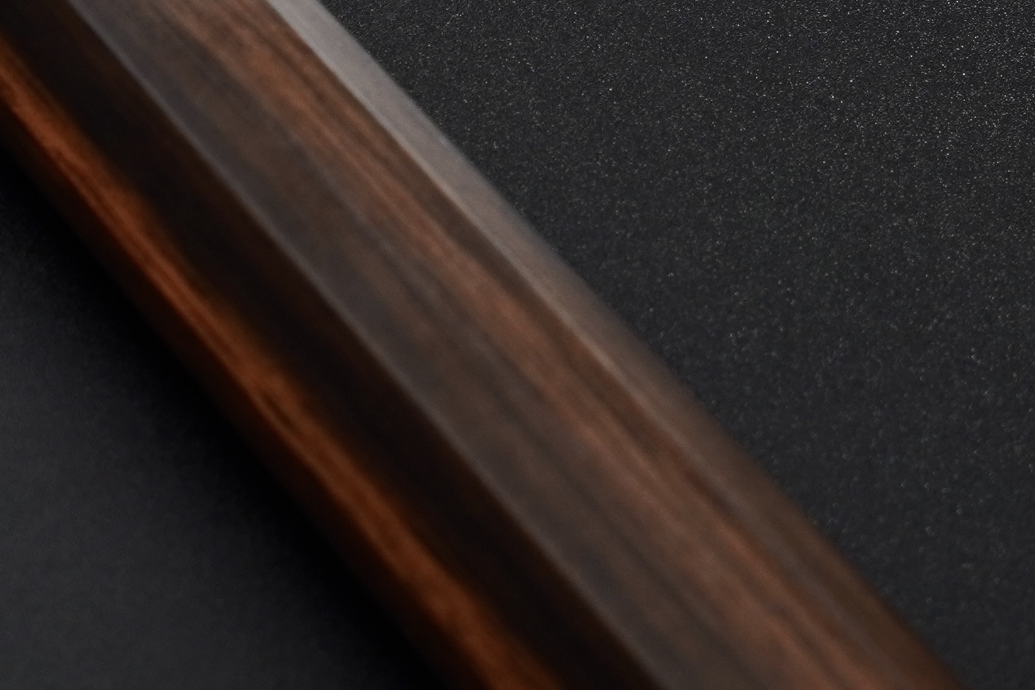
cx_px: 250
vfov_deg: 8.2
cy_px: 422
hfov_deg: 12.2
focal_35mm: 167
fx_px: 4810
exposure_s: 1/160
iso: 250
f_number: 5
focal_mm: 30.6
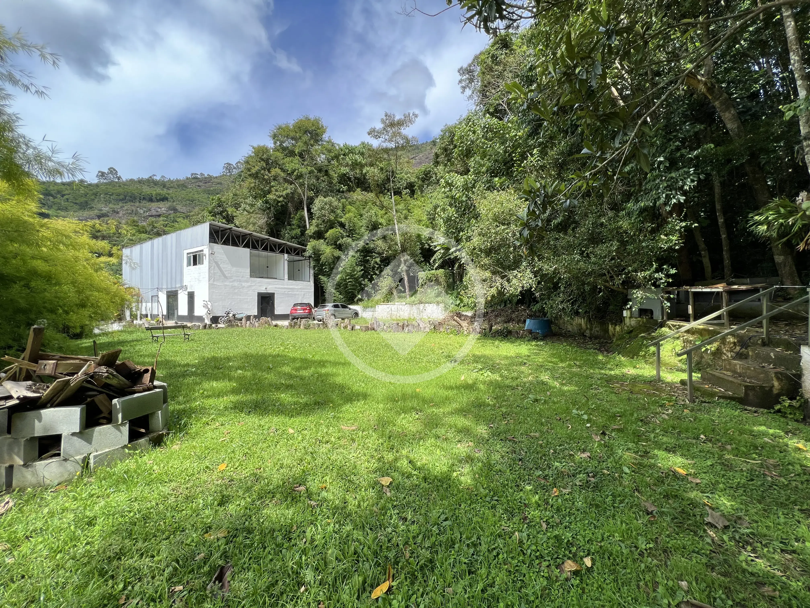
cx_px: 405
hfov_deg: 106.2
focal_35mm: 13
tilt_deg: -1.1
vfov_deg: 89.9
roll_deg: +0.4
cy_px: 304
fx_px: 304
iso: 32
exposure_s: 1/595
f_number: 1.8
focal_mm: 1.57
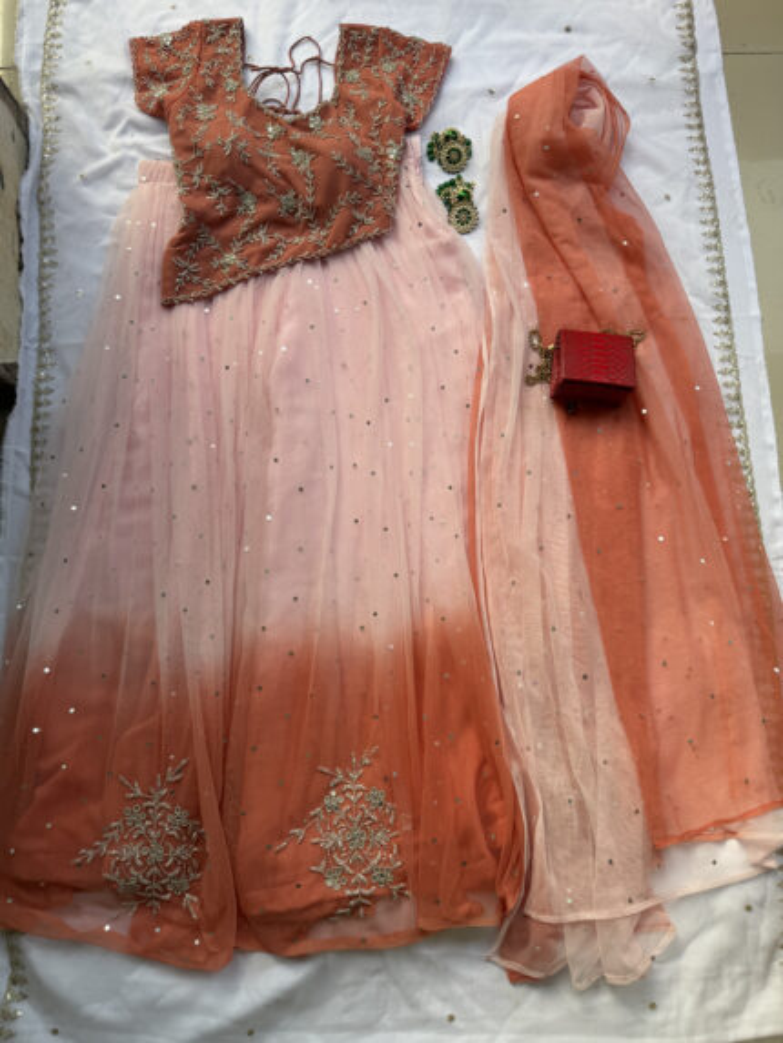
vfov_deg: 71.6
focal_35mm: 24
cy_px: 522
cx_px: 392
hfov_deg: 56.8
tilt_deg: -80.3
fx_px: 724
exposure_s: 1/128
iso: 50
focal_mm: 6.76
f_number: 1.78
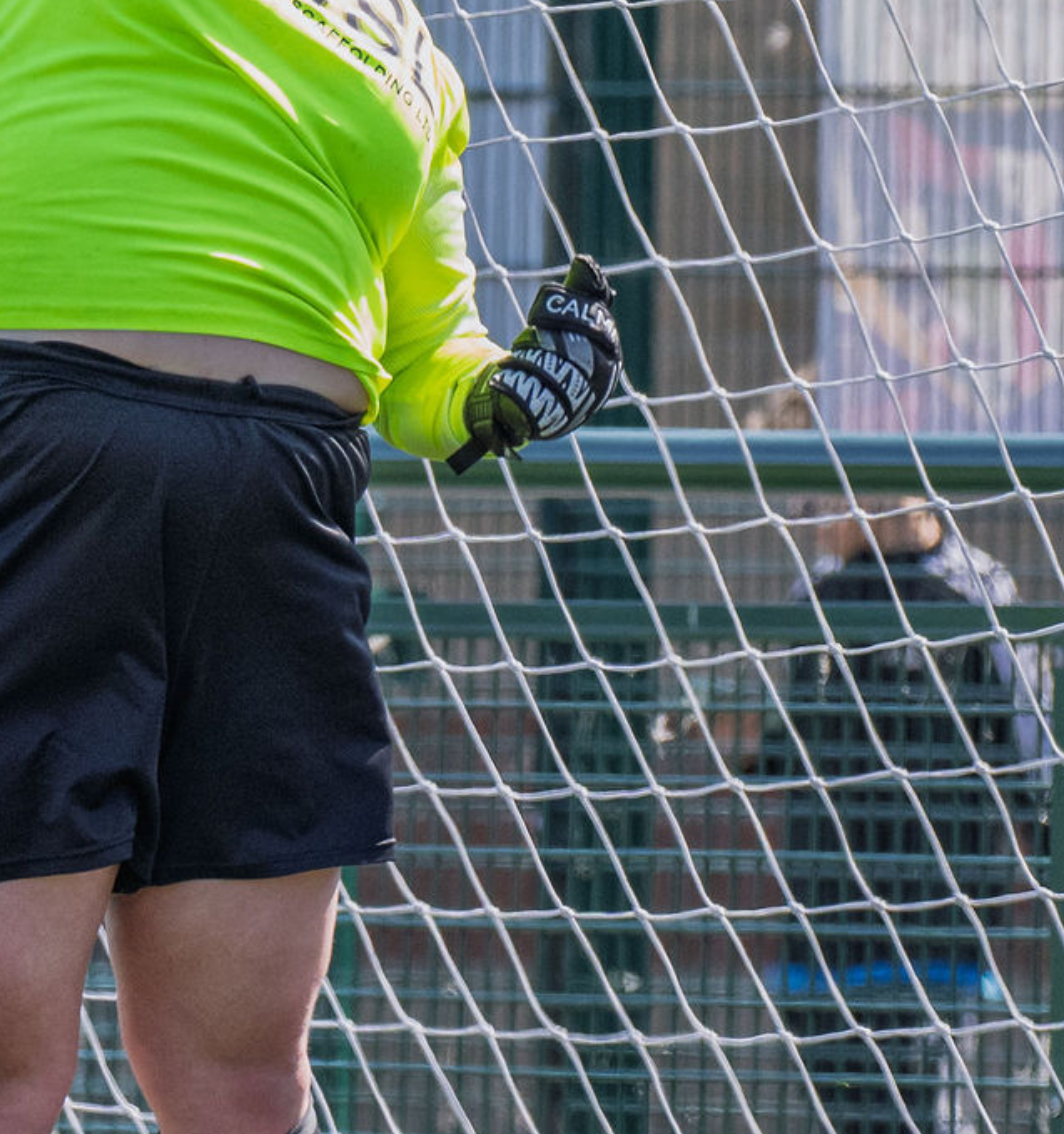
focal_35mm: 1296
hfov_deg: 1.3
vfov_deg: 1.4
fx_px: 46578
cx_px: 59
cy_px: 221
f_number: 5
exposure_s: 1/1000
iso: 640
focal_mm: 240
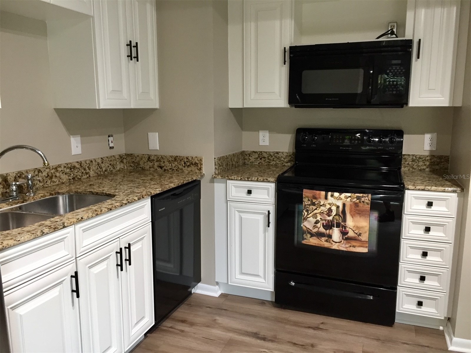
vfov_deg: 48.2
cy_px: 176
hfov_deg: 61.7
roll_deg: -0.1
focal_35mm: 29
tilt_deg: -10.1
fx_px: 395
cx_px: 236
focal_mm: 4.15
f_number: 2.2
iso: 100
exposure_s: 1/30
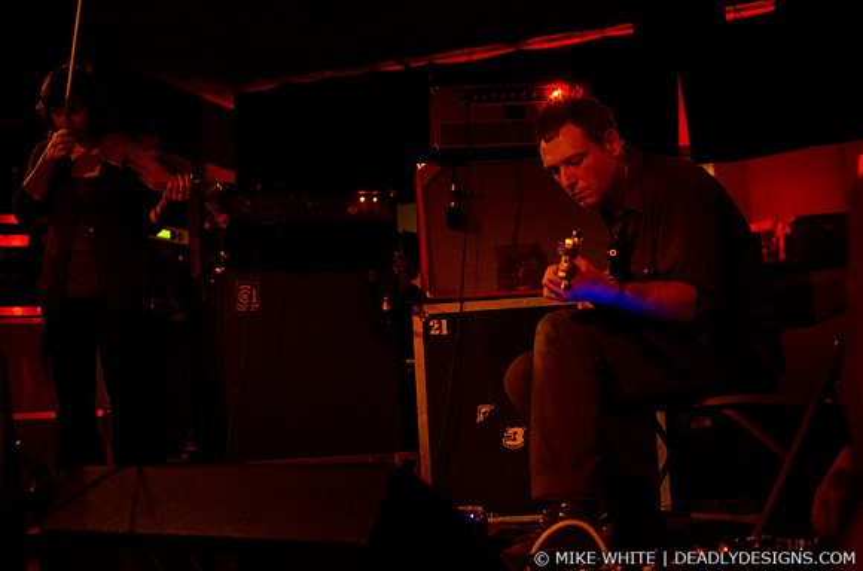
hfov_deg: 43.7
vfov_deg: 29.7
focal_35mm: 45
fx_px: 1076
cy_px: 286
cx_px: 432
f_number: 1.4
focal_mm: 30
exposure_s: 1/40
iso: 2000
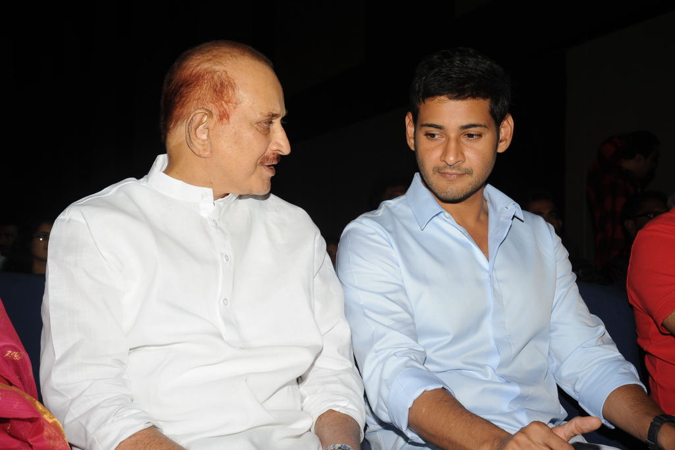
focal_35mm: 58
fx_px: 1087
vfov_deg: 23.4
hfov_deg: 34.5
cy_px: 225
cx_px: 338
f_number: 10
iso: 200
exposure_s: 1/125
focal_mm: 58
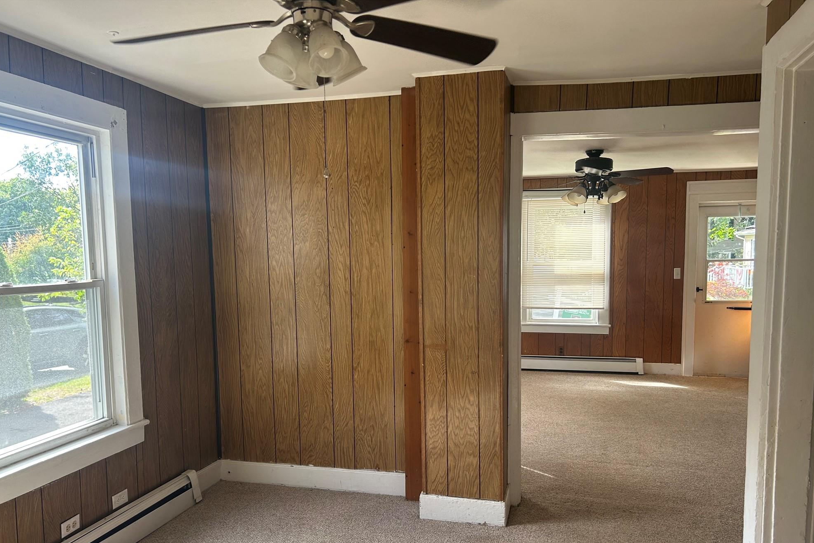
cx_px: 402
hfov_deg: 65.5
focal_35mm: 28
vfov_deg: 46.2
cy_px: 315
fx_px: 633
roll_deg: +0.7
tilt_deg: -5.4
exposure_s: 1/139
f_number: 1.5
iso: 64
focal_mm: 5.7
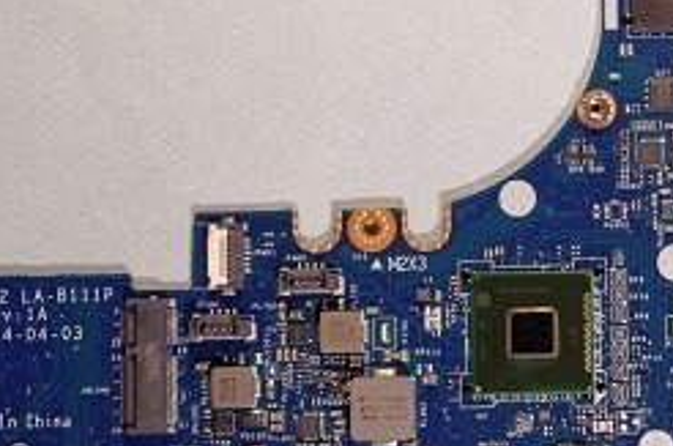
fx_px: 2473
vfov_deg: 10.3
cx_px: 711
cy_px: 101
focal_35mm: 133
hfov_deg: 15.2
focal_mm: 29
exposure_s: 1/4
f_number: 8
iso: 100
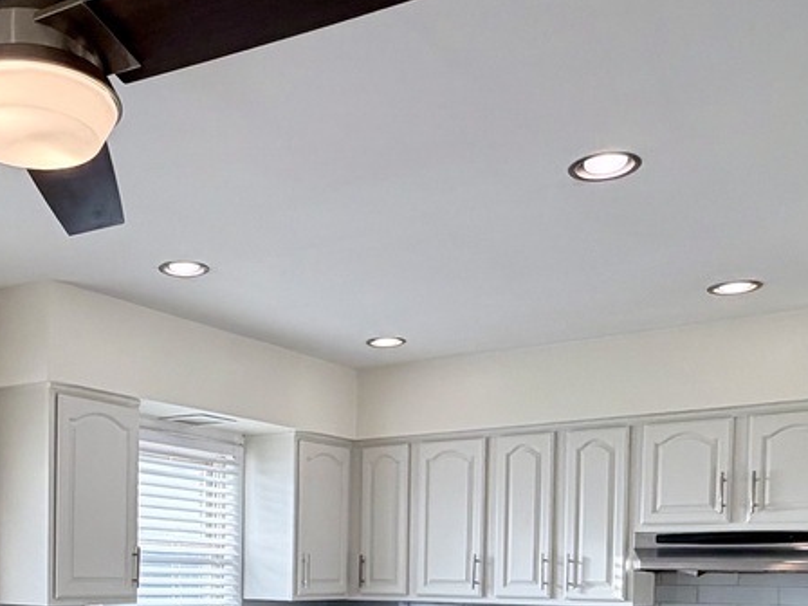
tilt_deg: -3.0
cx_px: 207
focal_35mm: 45
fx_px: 1050
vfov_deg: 29.7
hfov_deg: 40.9
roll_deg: -0.1
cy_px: 628
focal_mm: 2.22
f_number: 2.2
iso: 64
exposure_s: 1/120
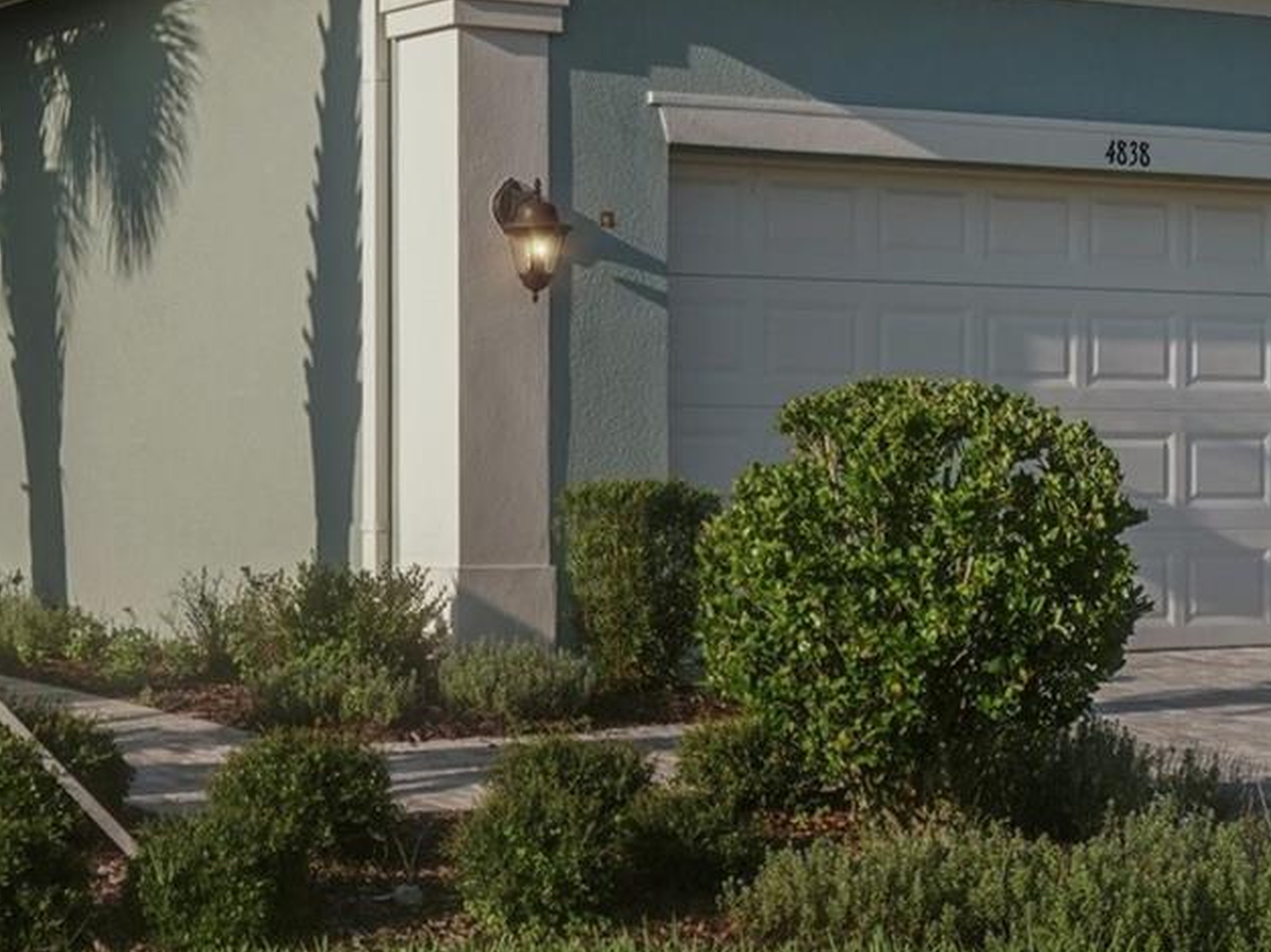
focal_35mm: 86
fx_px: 3156
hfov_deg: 22.4
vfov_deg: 17.2
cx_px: 244
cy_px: 491
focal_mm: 35
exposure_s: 1/1000
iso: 400
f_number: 4
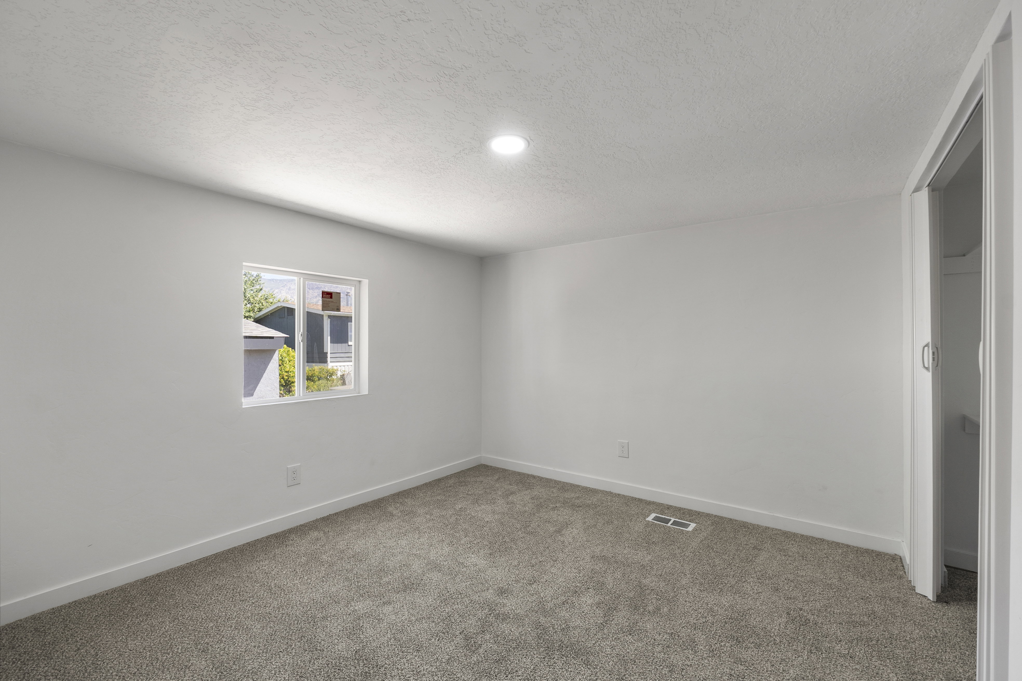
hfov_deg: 100.4
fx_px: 426
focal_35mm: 15
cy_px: 340
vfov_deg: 77.3
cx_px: 511
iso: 100
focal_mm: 10
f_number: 8
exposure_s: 1/13
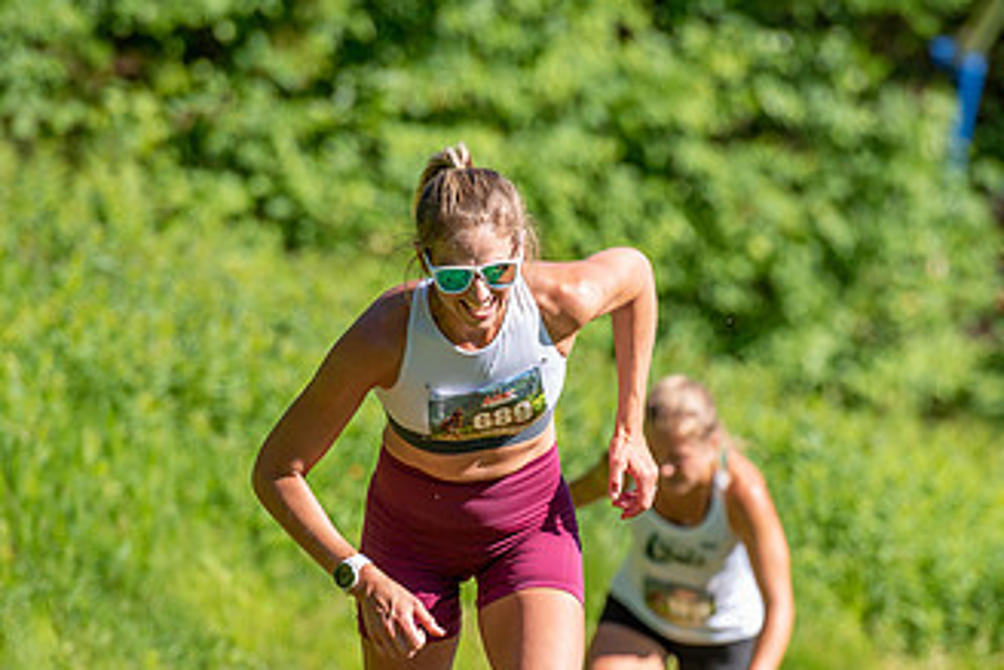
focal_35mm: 419
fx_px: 11690
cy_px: 485
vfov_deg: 3.3
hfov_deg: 4.9
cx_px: 618
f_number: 3.5
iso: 100
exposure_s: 1/640
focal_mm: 200
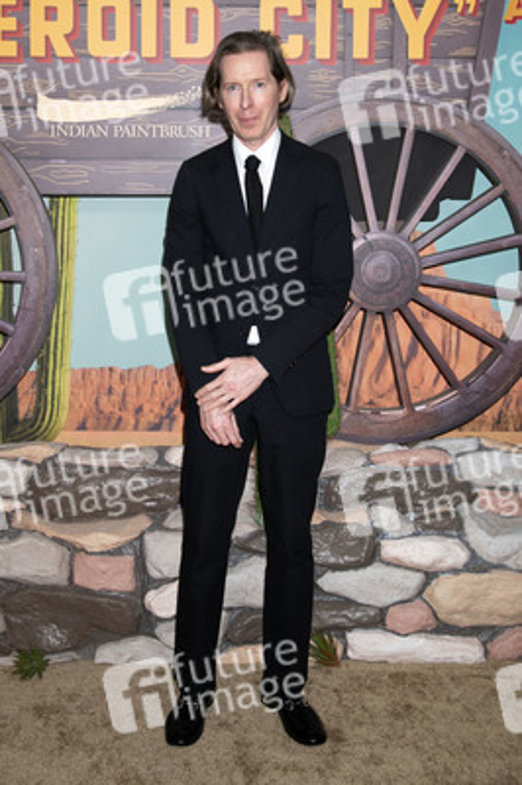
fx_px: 741
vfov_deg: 55.8
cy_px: 392
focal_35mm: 34
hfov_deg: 38.8
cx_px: 261
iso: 400
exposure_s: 1/200
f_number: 6.3
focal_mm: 34
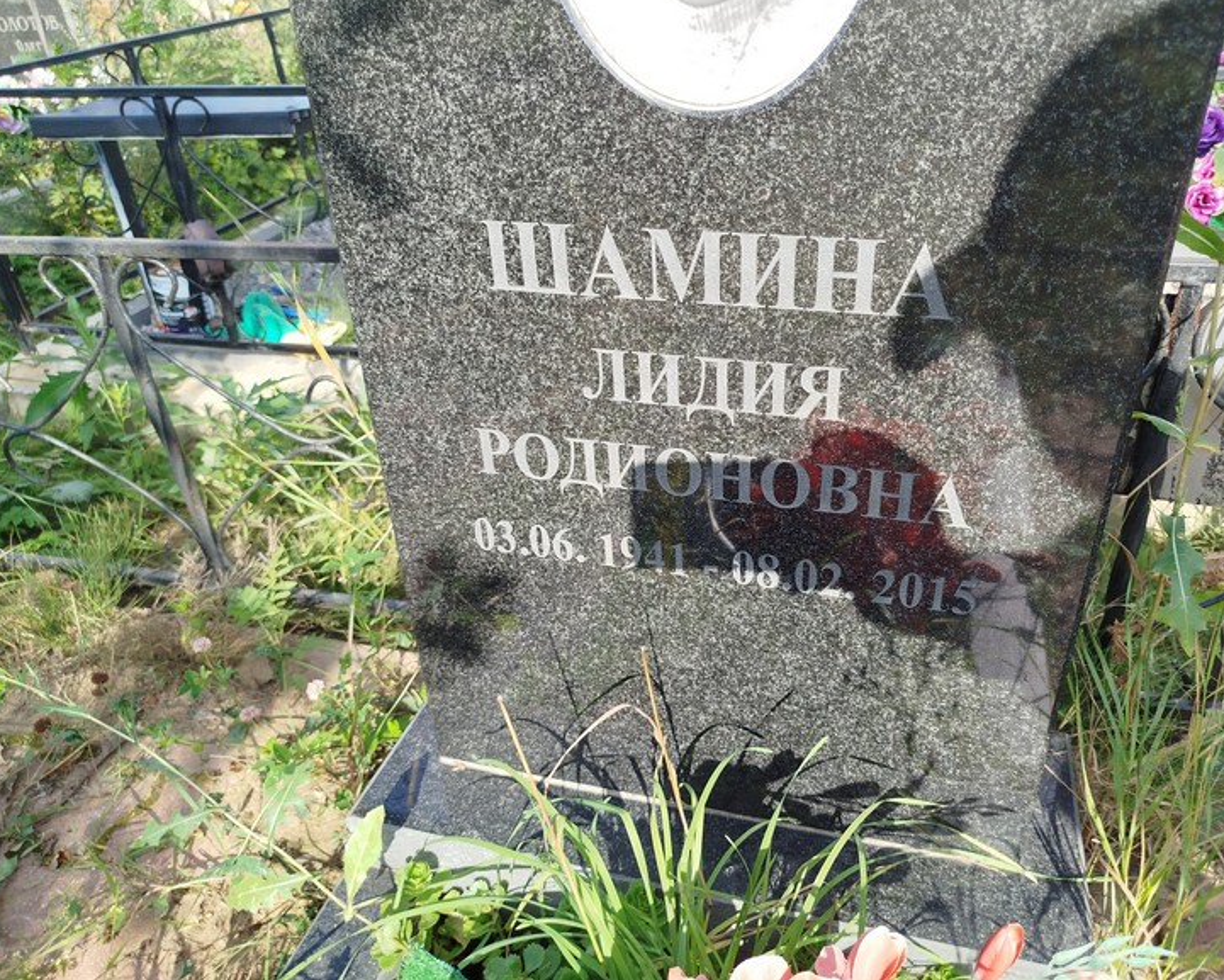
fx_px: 942
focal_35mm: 26
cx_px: 664
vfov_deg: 54.9
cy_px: 472
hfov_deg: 65.9
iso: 50
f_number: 1.7
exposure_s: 1/378
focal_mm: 5.31
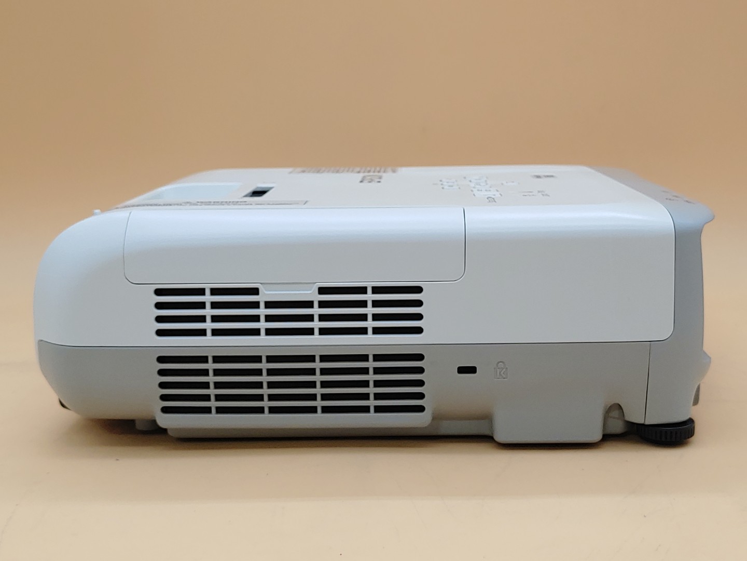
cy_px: 280
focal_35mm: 49
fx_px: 1057
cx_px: 374
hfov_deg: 38.9
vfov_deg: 29.7
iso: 50
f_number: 1.8
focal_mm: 4.36
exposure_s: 1/155
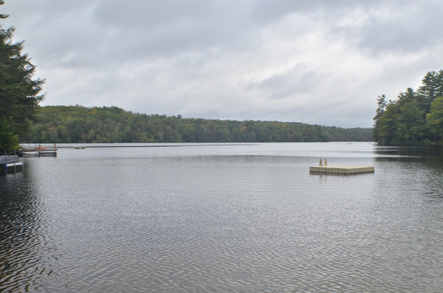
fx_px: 589
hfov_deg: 41.2
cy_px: 146
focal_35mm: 48
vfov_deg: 27.9
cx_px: 222
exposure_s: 1/200
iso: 100
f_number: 7.1
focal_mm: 32
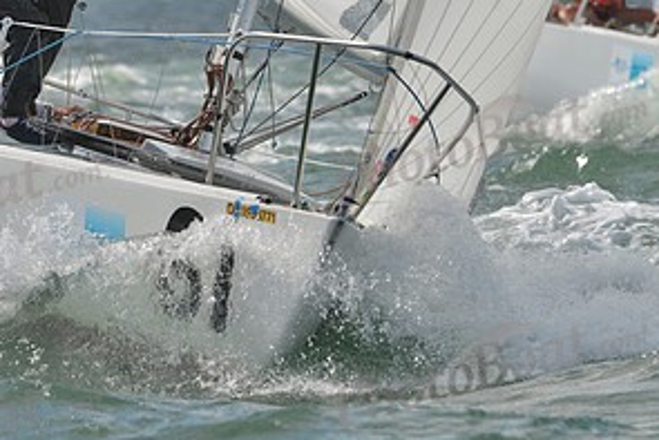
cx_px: 219
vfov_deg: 2.1
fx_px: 12234
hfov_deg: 3.1
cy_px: 57
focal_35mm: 668
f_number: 8
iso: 280
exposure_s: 1/1250
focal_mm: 340
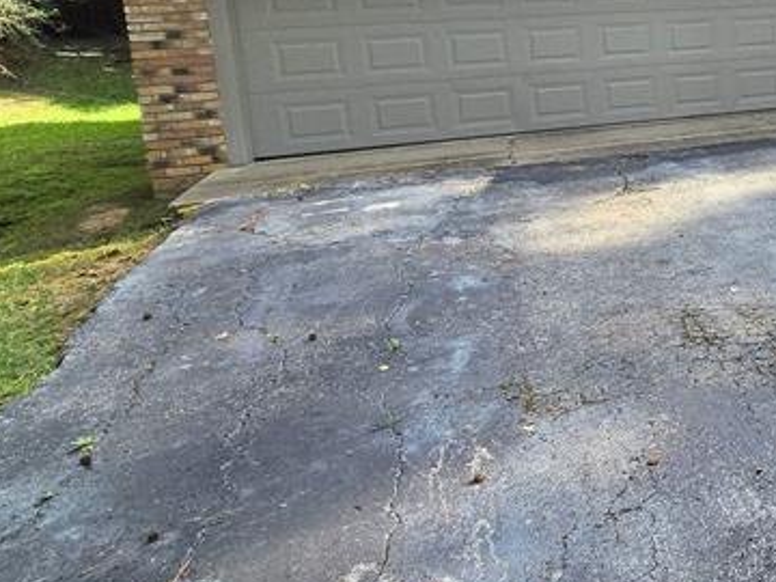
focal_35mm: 37
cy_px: 129
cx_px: 925
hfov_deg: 37.9
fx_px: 829
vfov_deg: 37.5
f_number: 2.2
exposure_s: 1/659
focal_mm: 2.2
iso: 50
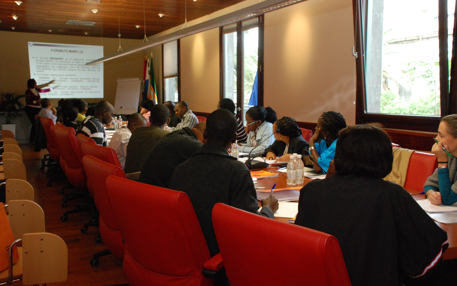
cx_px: 228
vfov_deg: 34.4
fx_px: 461
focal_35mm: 37
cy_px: 135
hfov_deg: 52.7
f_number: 8
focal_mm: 24
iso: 1250
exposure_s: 1/60
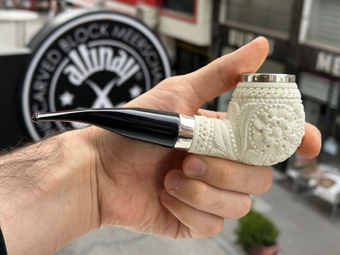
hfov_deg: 39.7
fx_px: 471
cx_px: 170
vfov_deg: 30.3
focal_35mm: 48
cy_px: 128
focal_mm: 6.86
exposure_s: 1/395
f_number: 1.78
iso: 64
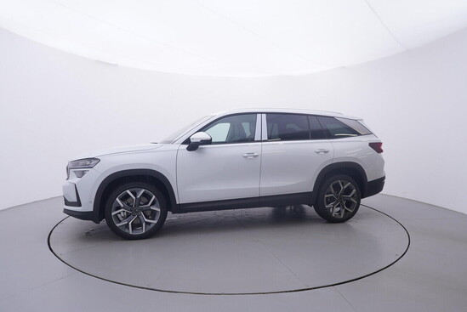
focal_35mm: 22
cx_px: 234
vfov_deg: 56.2
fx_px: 292
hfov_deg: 77.3
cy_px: 156
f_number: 5
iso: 200
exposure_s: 1/80
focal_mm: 15
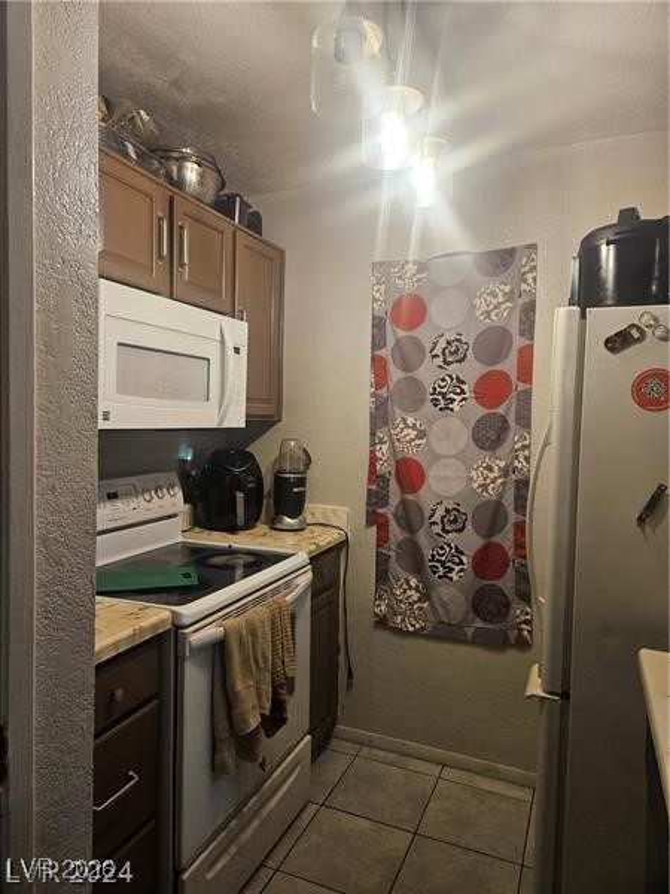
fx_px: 594
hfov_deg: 58.9
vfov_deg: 73.9
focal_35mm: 23
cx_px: 335
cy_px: 447
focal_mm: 5.4
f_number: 1.8
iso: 320
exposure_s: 1/120
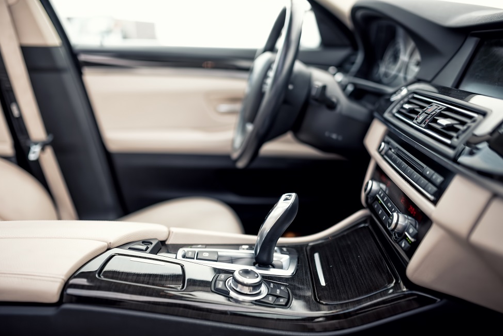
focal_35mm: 36
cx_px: 254
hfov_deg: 53.1
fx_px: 503
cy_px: 167
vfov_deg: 36.9
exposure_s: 1/1600
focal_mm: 35
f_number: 1.4
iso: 320
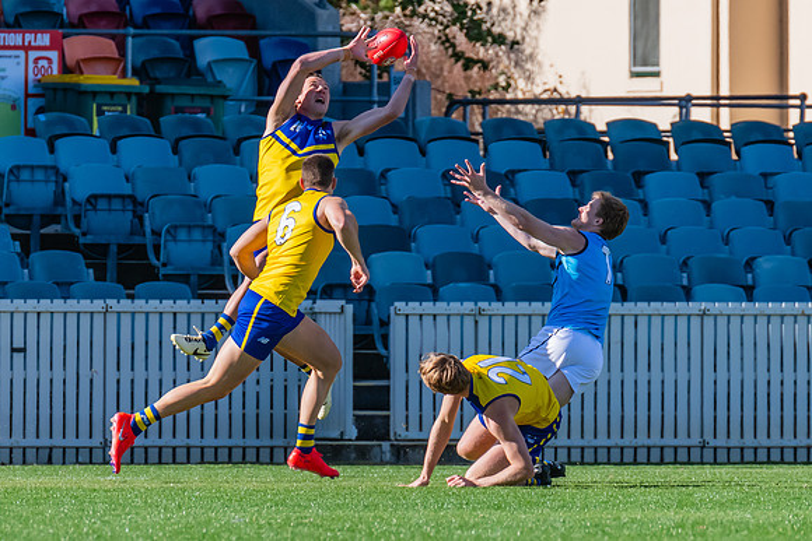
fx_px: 19200
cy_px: 376
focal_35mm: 851
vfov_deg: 1.6
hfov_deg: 2.4
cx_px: 317
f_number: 8
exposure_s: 1/1600
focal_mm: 420
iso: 800
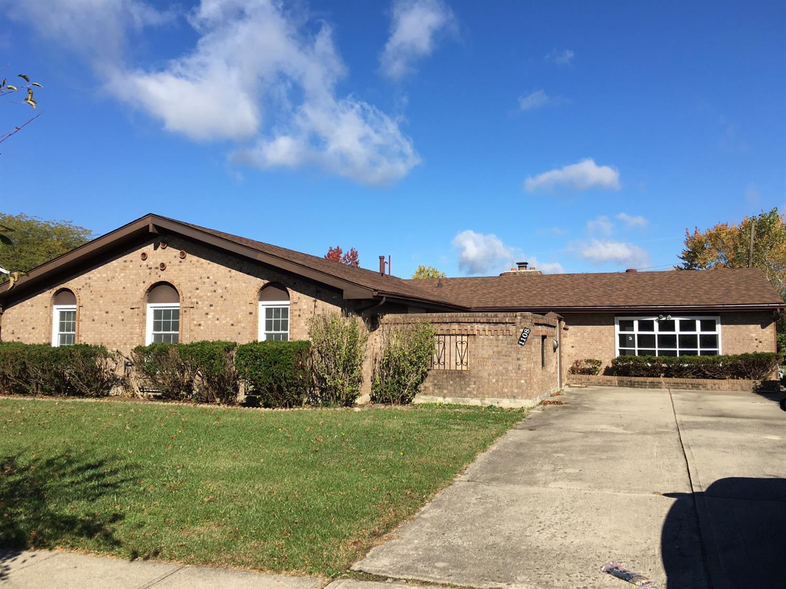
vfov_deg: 48.2
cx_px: 393
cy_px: 294
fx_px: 658
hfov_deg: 61.7
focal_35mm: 29
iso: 25
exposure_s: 1/1637
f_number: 2.2
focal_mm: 4.15
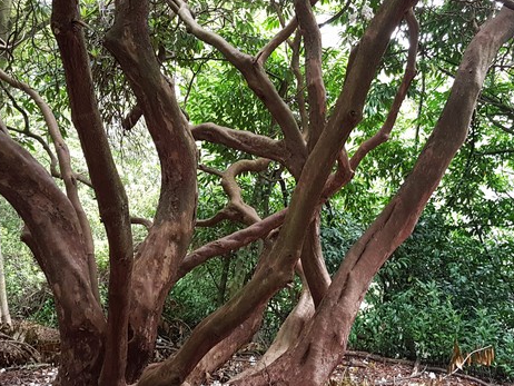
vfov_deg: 32.2
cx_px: 304
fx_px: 669
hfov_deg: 41.9
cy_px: 206
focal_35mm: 45
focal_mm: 4.2
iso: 100
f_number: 1.7
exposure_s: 1/50
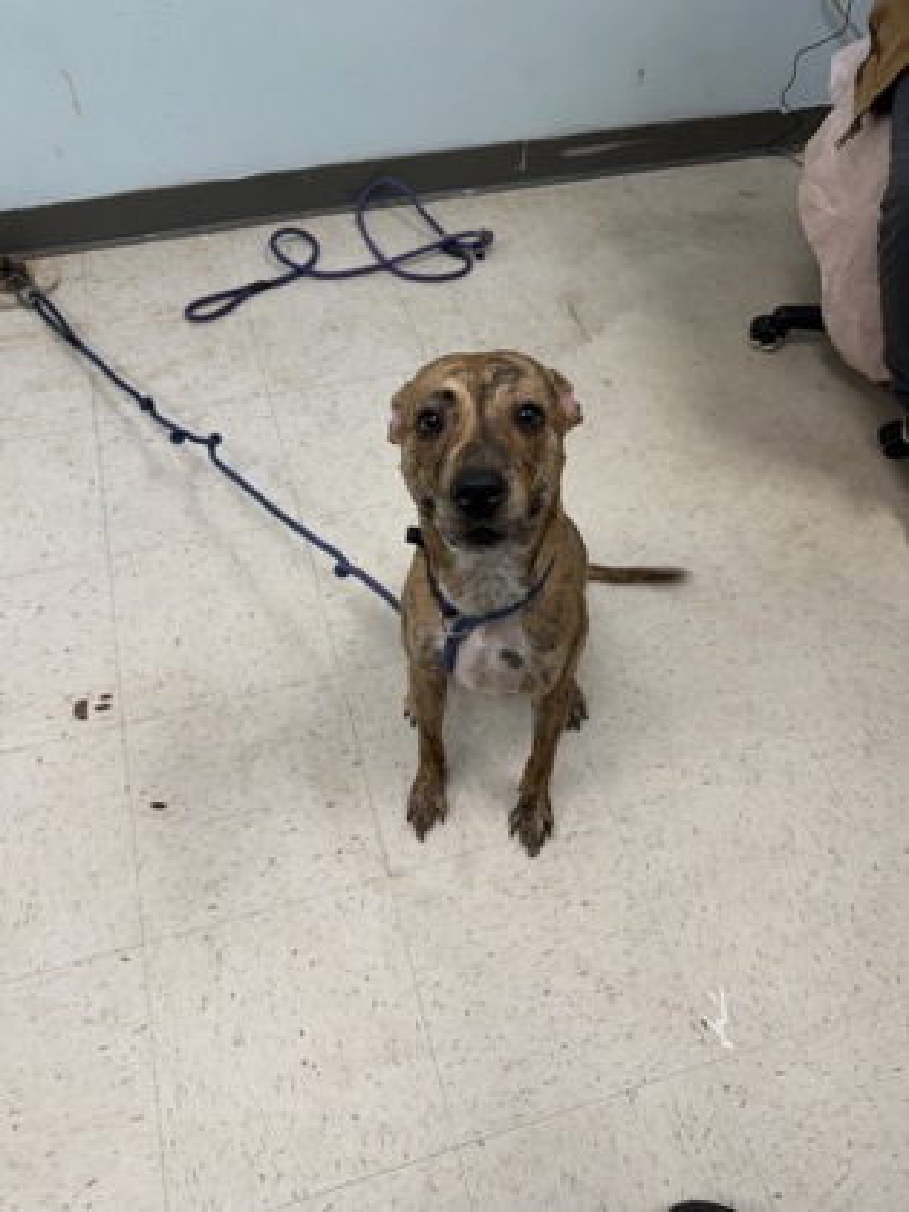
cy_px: 606
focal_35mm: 24
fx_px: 840
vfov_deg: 71.6
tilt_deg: -55.7
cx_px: 454
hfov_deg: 56.8
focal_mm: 6.76
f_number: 1.78
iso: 160
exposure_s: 1/120
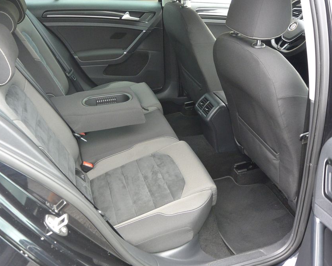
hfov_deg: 55.7
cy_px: 135
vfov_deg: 45.8
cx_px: 166
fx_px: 314
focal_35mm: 32
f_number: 3.5
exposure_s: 1/125
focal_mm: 10.7
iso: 360
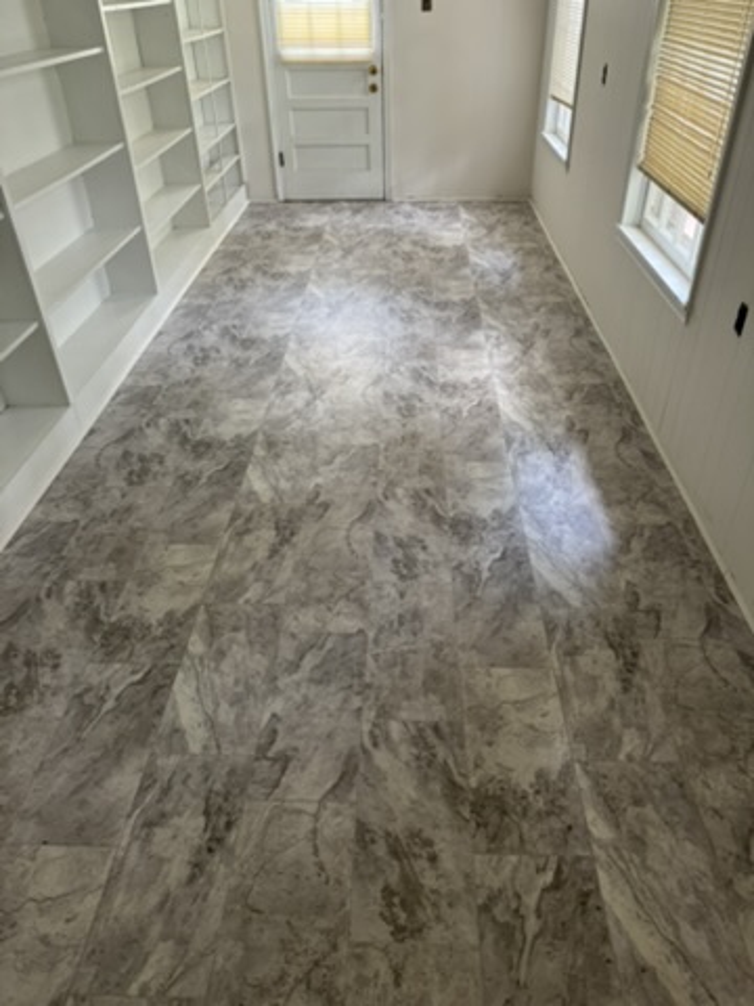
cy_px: 503
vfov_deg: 71.6
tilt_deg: -36.8
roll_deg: +0.8
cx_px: 377
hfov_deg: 56.8
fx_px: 697
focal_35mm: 24
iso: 250
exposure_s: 1/60
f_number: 1.78
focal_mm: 6.76
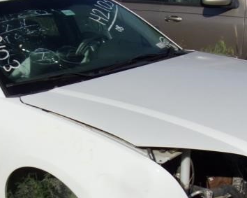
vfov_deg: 28.1
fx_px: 387
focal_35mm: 53
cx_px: 92
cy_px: 151
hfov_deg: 35.2
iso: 80
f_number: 10.8
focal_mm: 4.3
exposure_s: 1/250
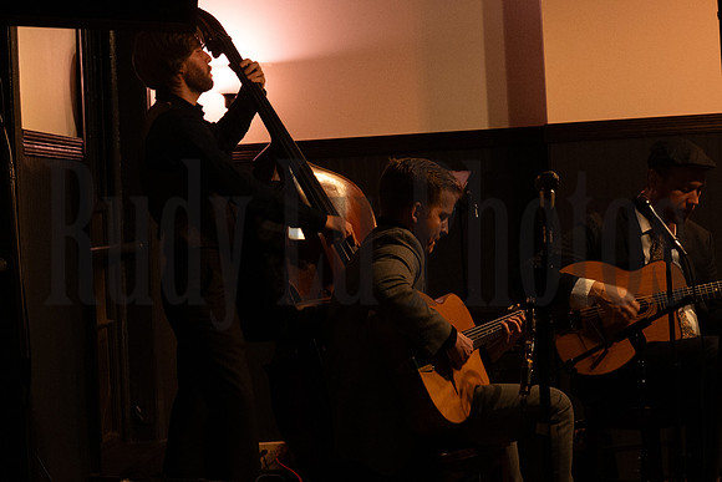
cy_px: 241
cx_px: 361
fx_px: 2106
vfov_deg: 13.0
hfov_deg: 19.5
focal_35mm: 105
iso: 6400
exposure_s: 1/60
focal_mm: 70
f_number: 8
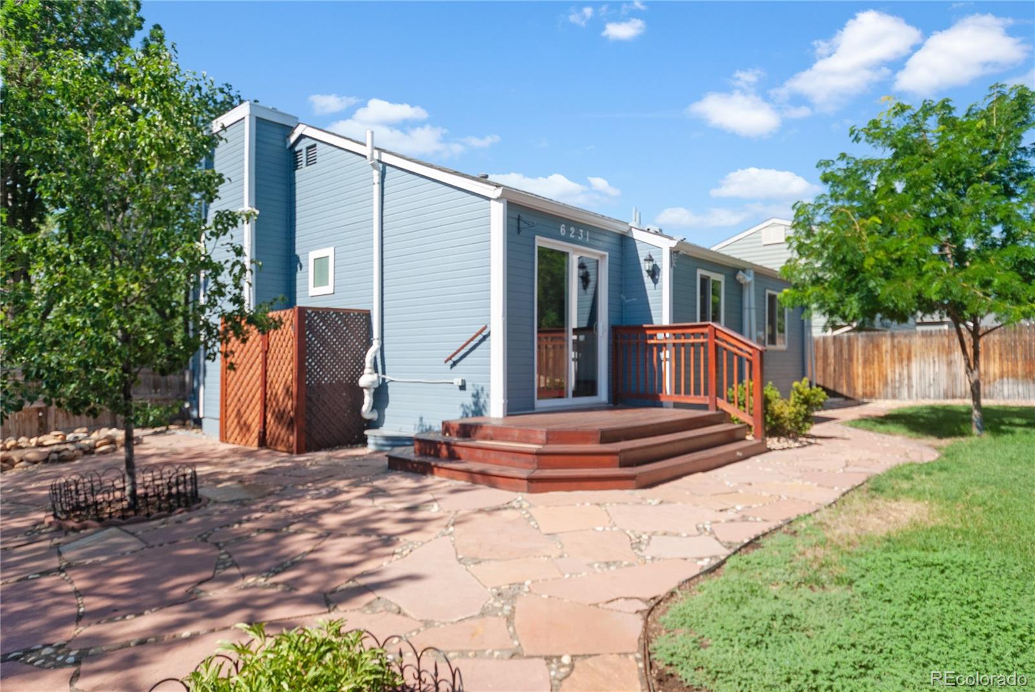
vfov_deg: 56.3
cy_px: 346
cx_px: 518
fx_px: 647
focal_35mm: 22
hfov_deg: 77.3
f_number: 4.2
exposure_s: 1/1000
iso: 200
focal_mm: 15
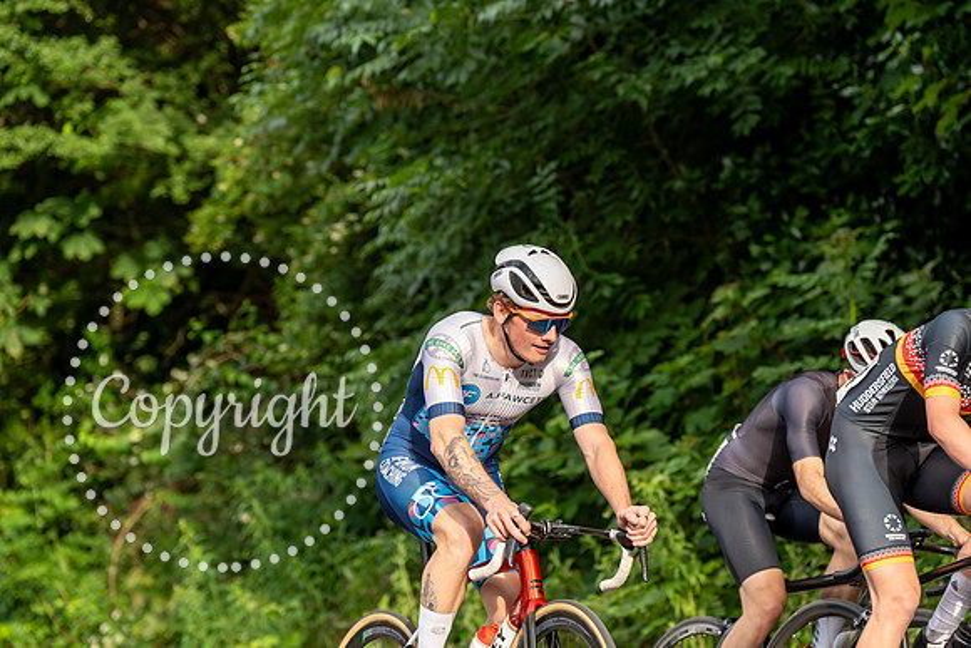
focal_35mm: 133
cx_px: 486
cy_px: 324
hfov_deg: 15.4
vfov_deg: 10.3
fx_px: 3588
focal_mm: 133
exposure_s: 1/800
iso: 400
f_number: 3.5
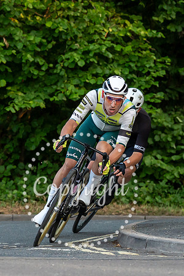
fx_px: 2371
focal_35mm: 309
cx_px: 83
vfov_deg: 6.7
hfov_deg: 4.4
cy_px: 99
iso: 1000
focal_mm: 96
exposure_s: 1/800
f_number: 3.5
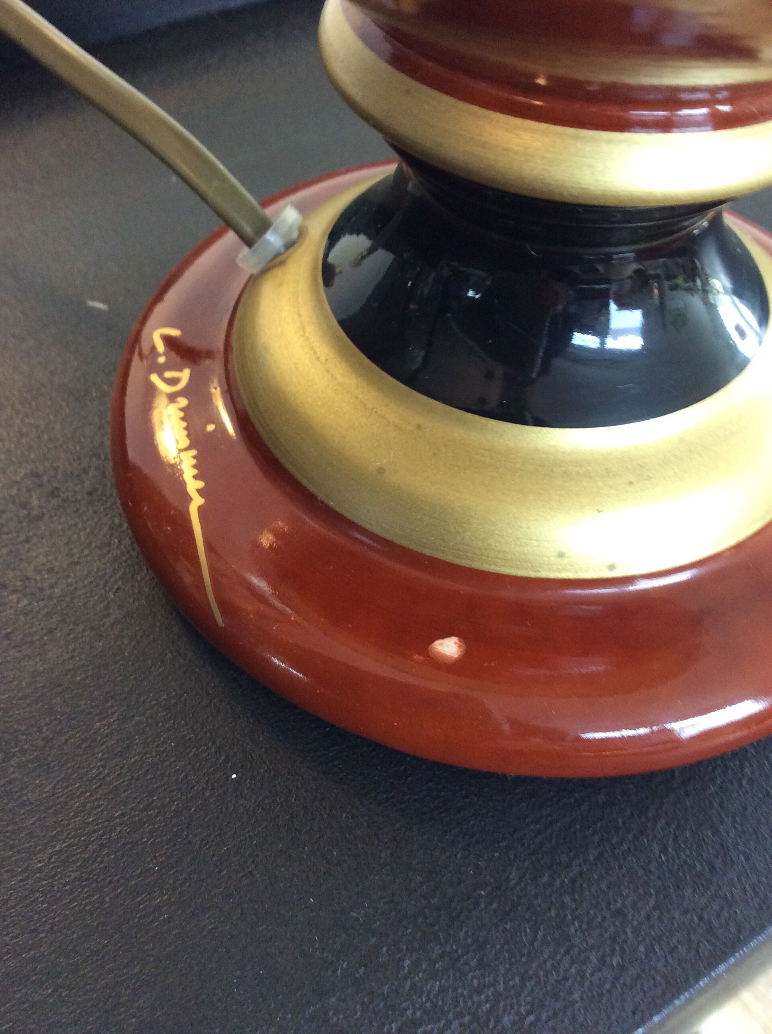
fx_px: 954
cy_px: 517
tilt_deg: -51.3
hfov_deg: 44.1
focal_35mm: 32
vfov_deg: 56.9
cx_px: 386
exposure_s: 1/25
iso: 125
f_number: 2.4
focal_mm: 3.3
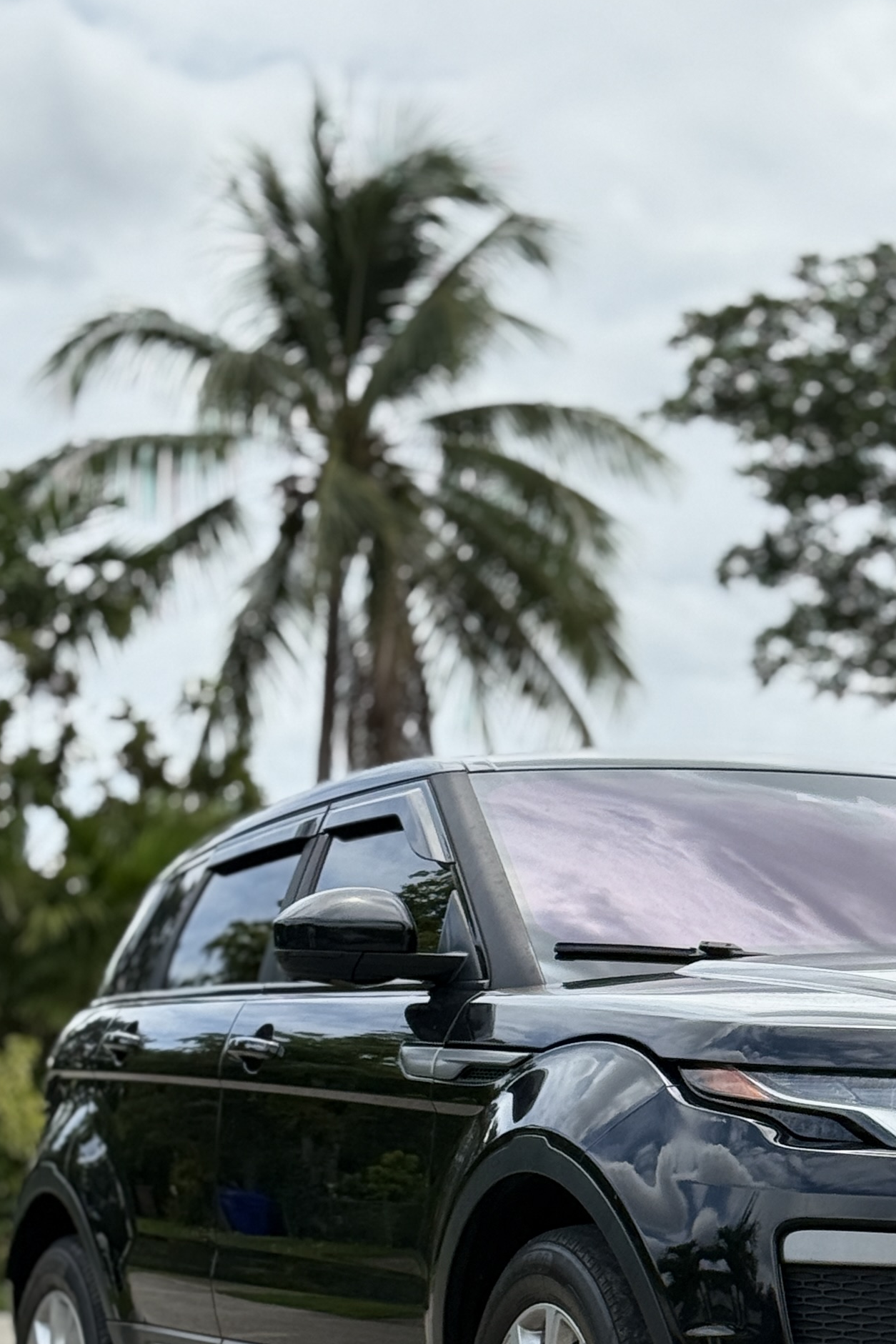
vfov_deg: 18.9
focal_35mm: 107
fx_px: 3994
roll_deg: -0.6
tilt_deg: +4.3
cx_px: 882
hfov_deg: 12.7
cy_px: 1092
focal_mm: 6.76
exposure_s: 1/4878
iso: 64
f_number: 1.78
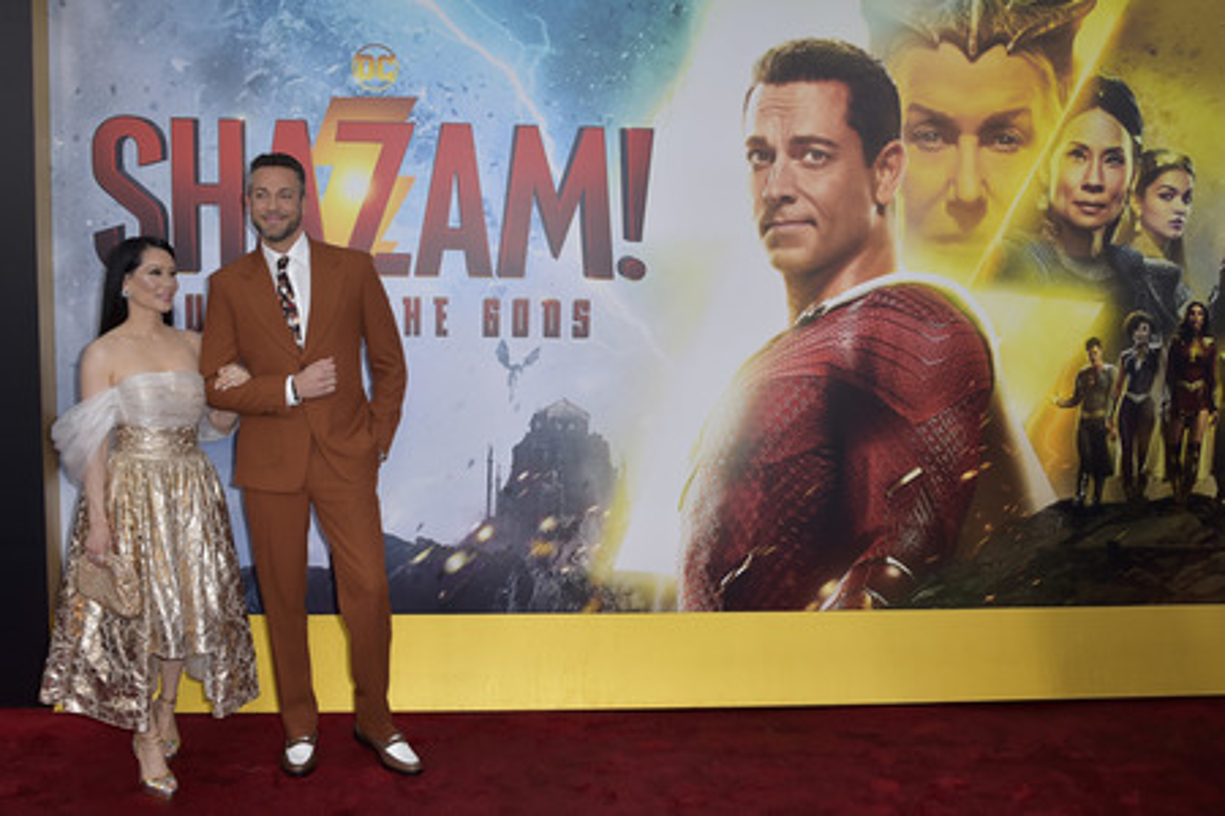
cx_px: 612
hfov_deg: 58.7
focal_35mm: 32
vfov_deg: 41.1
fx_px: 1089
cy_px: 408
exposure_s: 1/250
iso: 400
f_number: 6.3
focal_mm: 32
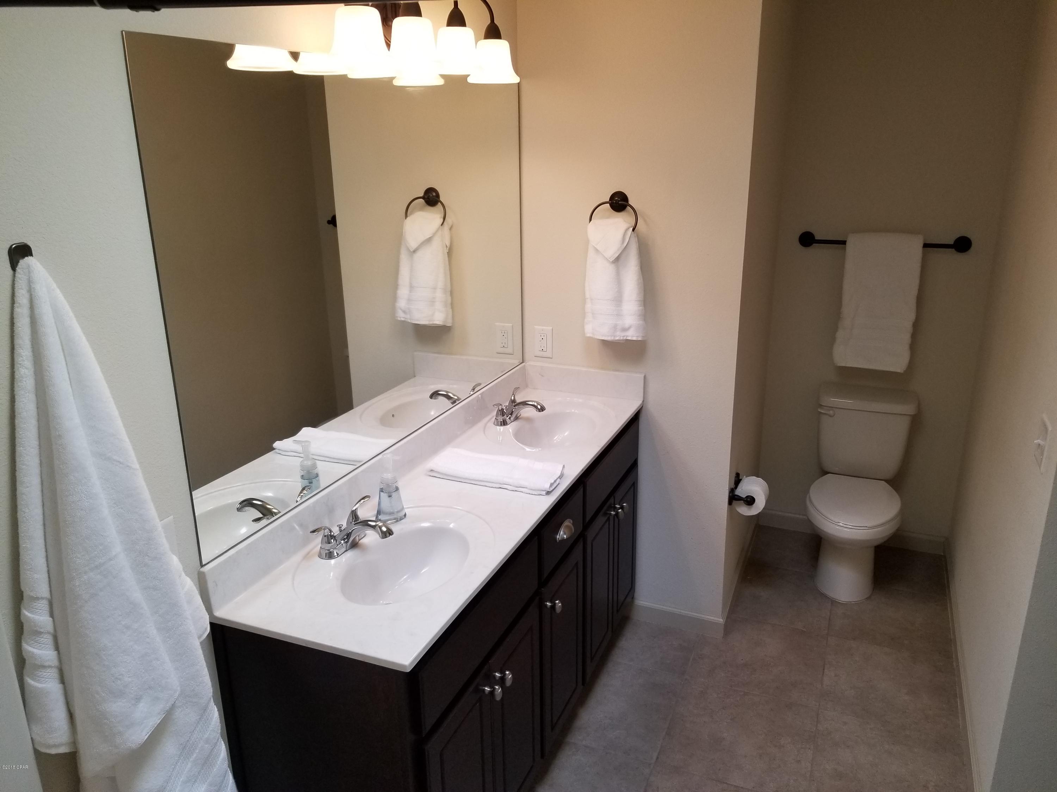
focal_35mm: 26
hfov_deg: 67.3
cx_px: 528
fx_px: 794
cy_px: 396
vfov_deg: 53.1
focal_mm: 4.3
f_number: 1.7
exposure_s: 1/120
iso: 100
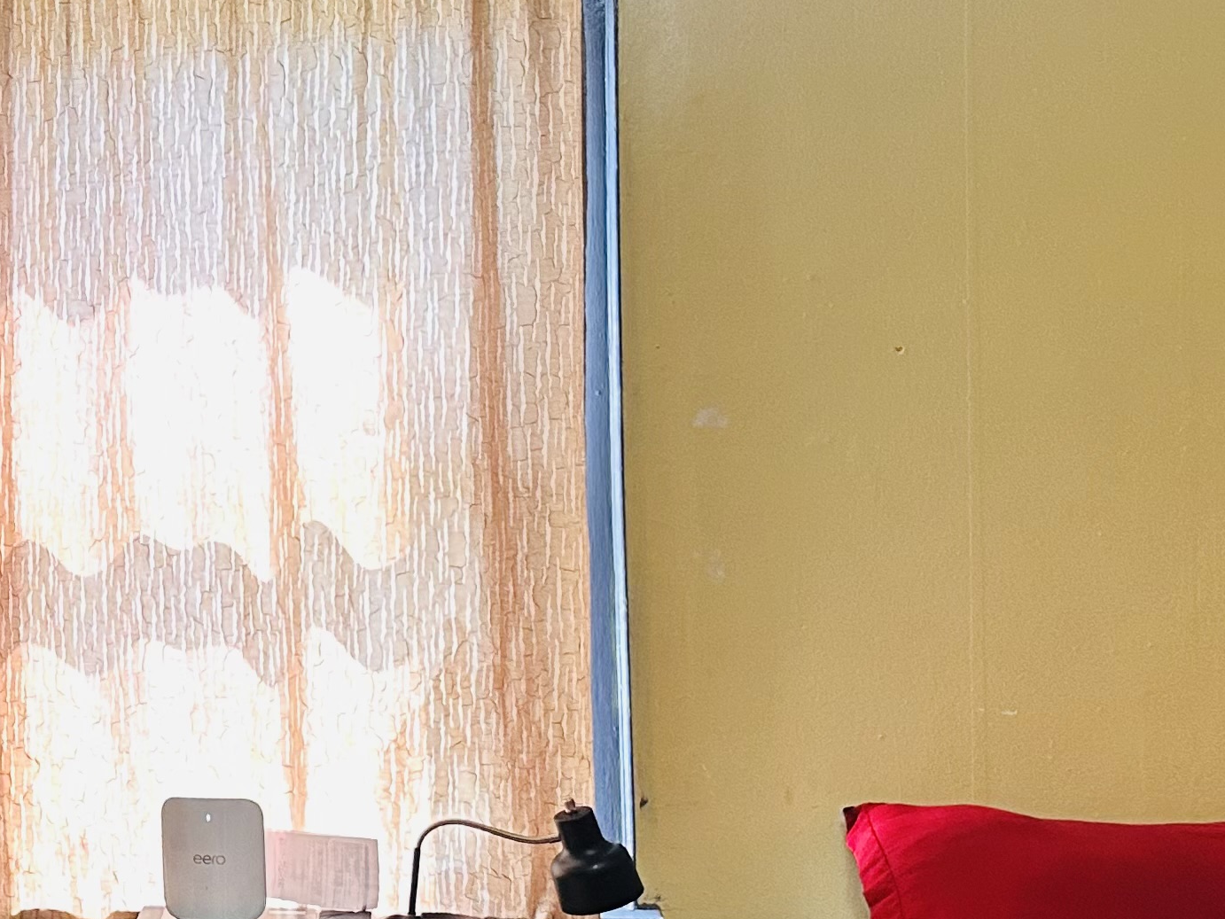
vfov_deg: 21.0
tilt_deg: -2.7
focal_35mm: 70
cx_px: -332
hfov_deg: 24.5
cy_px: 564
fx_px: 2478
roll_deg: +1.7
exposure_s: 1/60
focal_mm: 6.86
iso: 320
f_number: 1.78
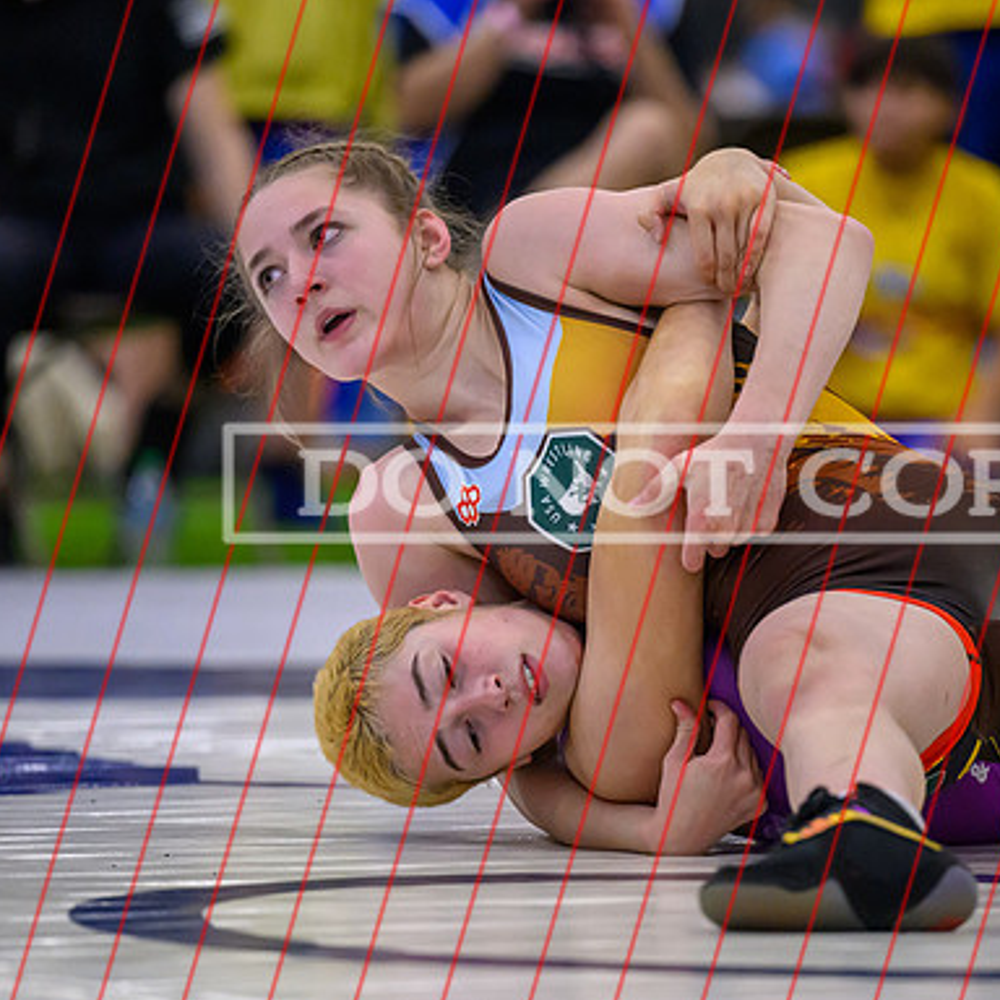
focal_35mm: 331
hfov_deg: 5.3
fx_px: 10818
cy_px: 615
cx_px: 549
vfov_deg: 5.3
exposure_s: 1/800
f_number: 2.8
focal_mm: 195
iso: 6400
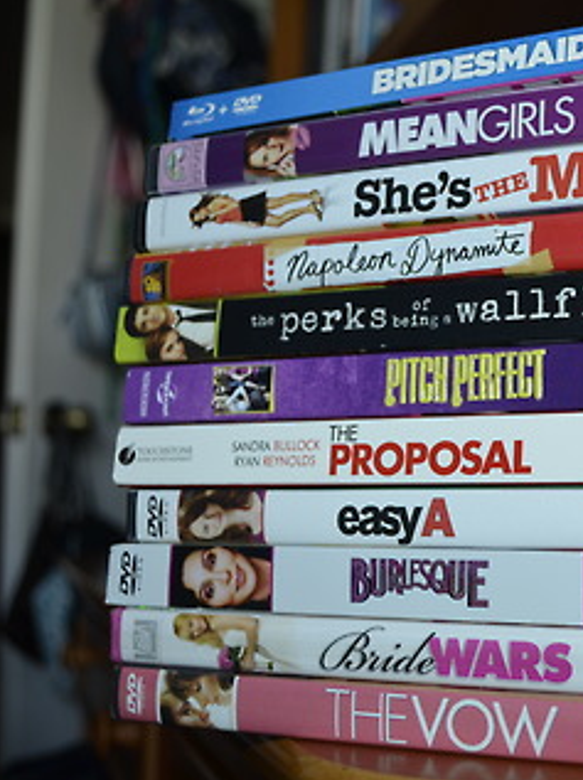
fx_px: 1125
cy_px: 400
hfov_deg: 28.0
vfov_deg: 38.2
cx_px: 524
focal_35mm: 50
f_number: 3.8
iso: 280
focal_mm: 22
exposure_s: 1/60
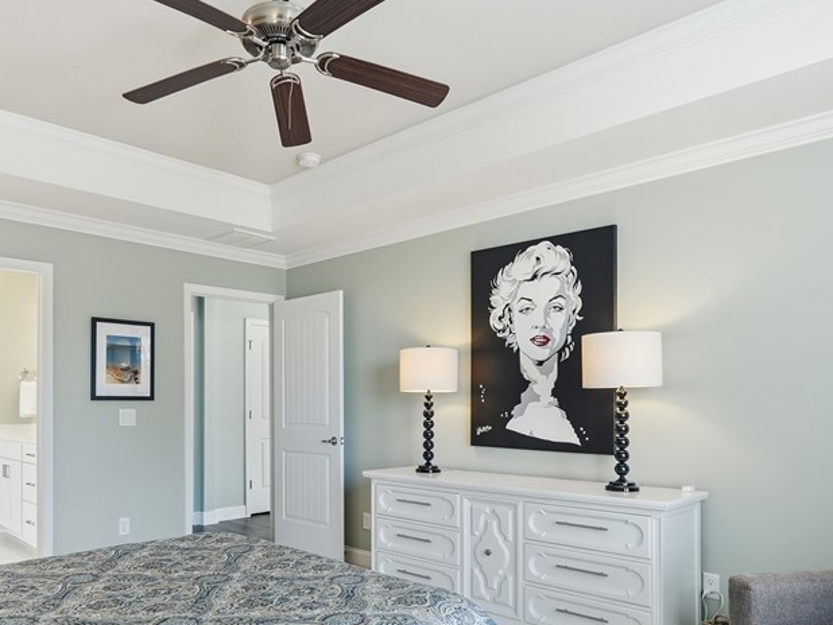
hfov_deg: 64.8
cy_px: 396
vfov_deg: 50.8
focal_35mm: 27
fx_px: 650
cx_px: 338
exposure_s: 1/320
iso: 320
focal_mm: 16
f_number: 9
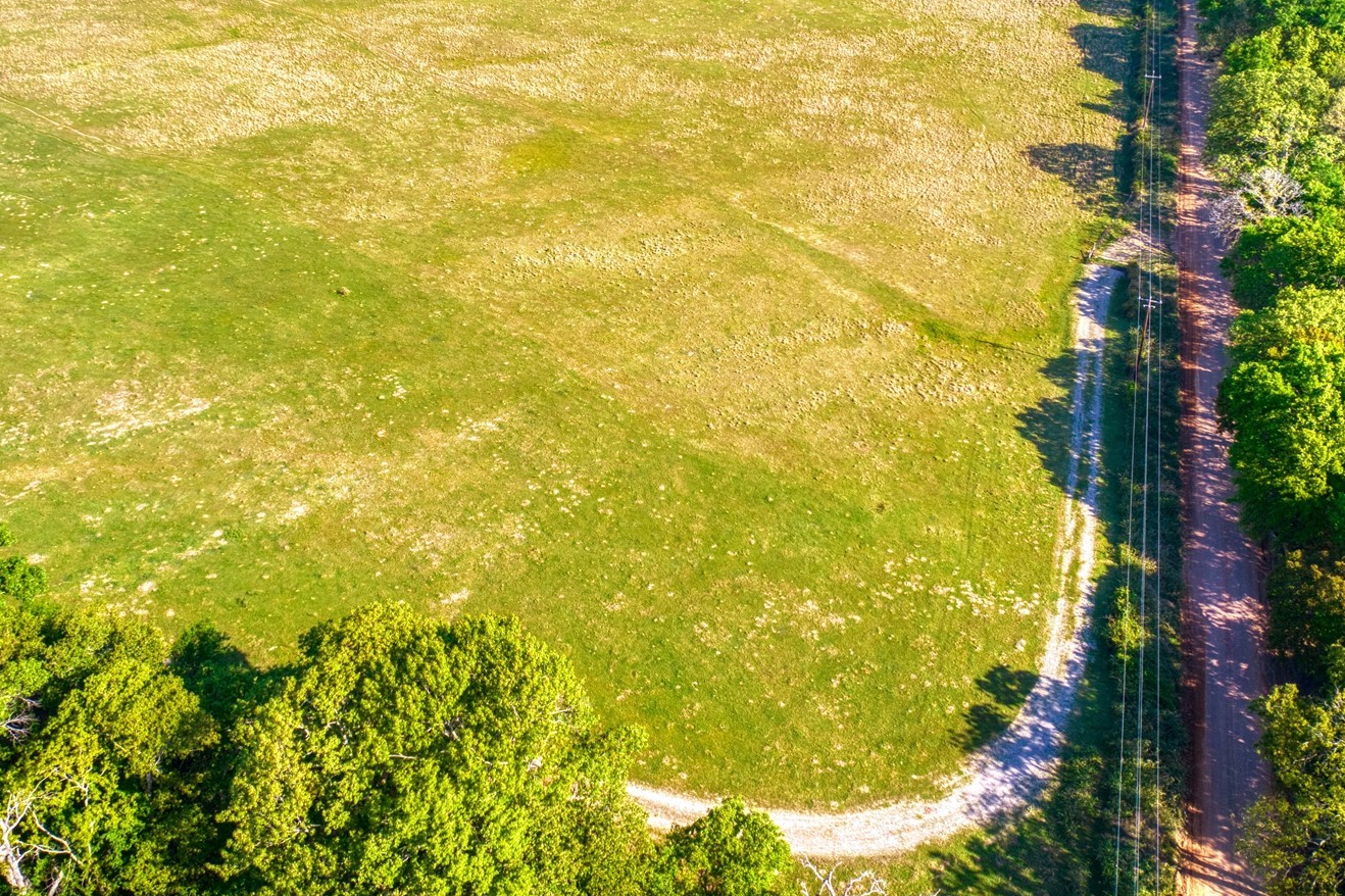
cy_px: 275
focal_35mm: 34
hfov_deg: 55.8
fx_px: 1270
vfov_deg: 38.3
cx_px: 689
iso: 100
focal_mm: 8.38
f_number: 2.8
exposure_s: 1/2000
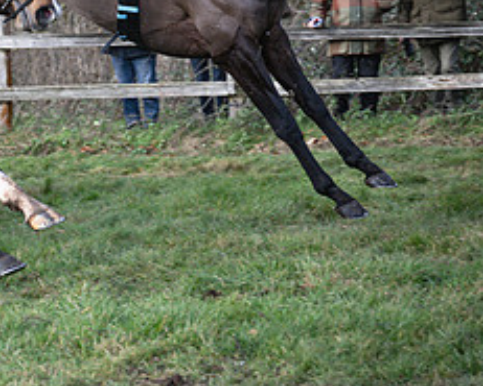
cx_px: 52
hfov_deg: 10.0
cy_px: -4
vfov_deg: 8.0
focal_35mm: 192
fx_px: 2746
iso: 400
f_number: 4
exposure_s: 1/1000
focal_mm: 70
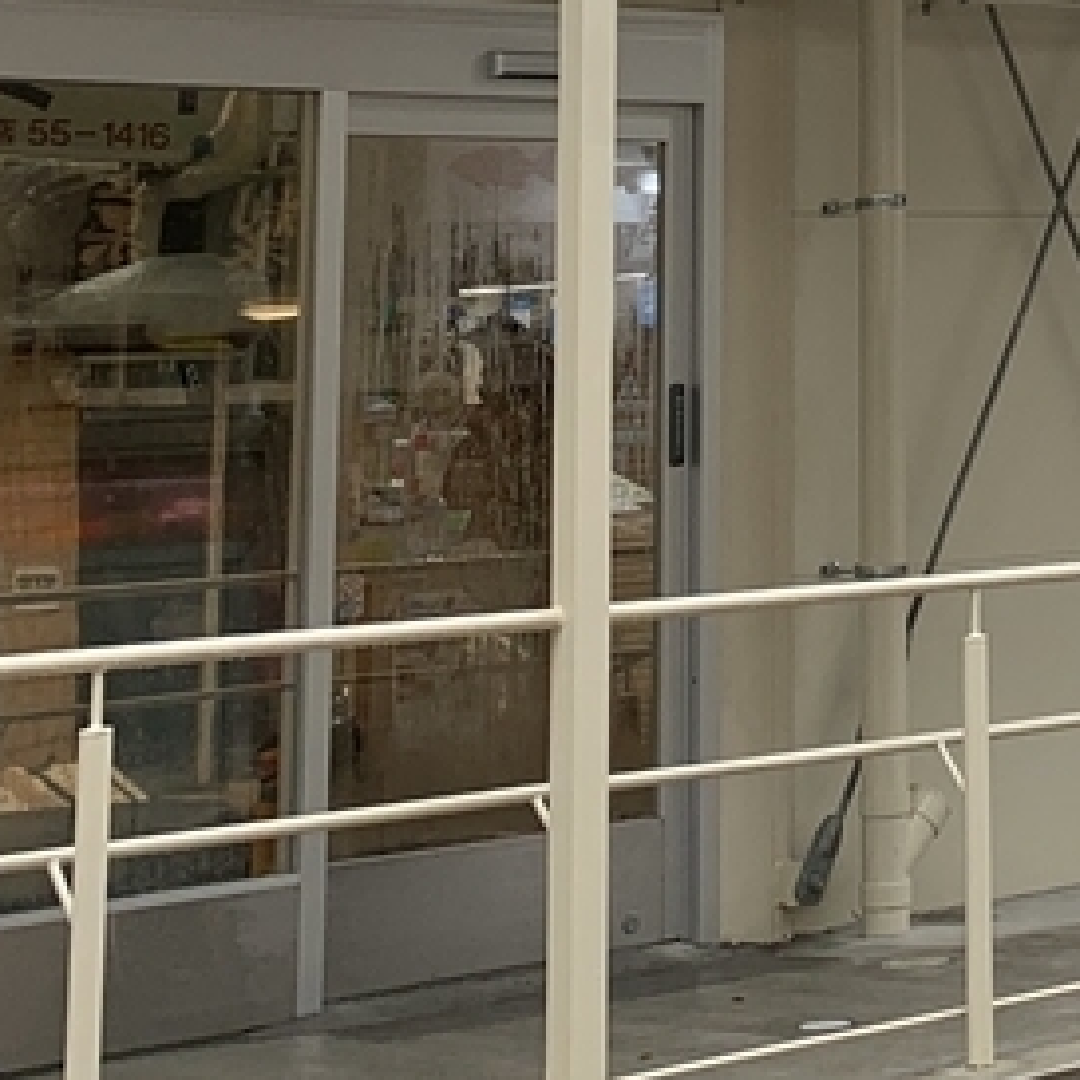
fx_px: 3565
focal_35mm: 101
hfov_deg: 16.0
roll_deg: +3.7
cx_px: 1523
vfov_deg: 16.1
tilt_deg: +15.3
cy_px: -419
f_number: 1.8
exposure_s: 1/410
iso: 25
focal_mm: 4.25
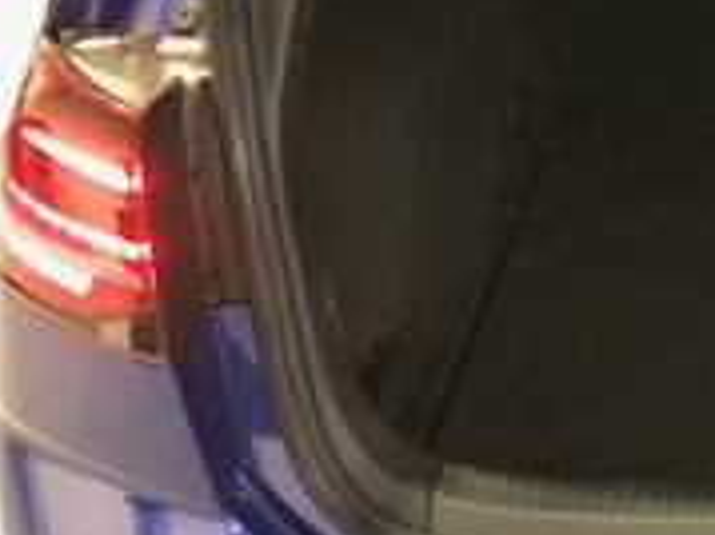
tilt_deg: -29.7
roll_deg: -0.4
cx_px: 1082
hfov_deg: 17.6
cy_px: 172
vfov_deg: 14.7
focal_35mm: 100
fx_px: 2064
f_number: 1.8
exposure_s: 1/4
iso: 100
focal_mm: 3.99
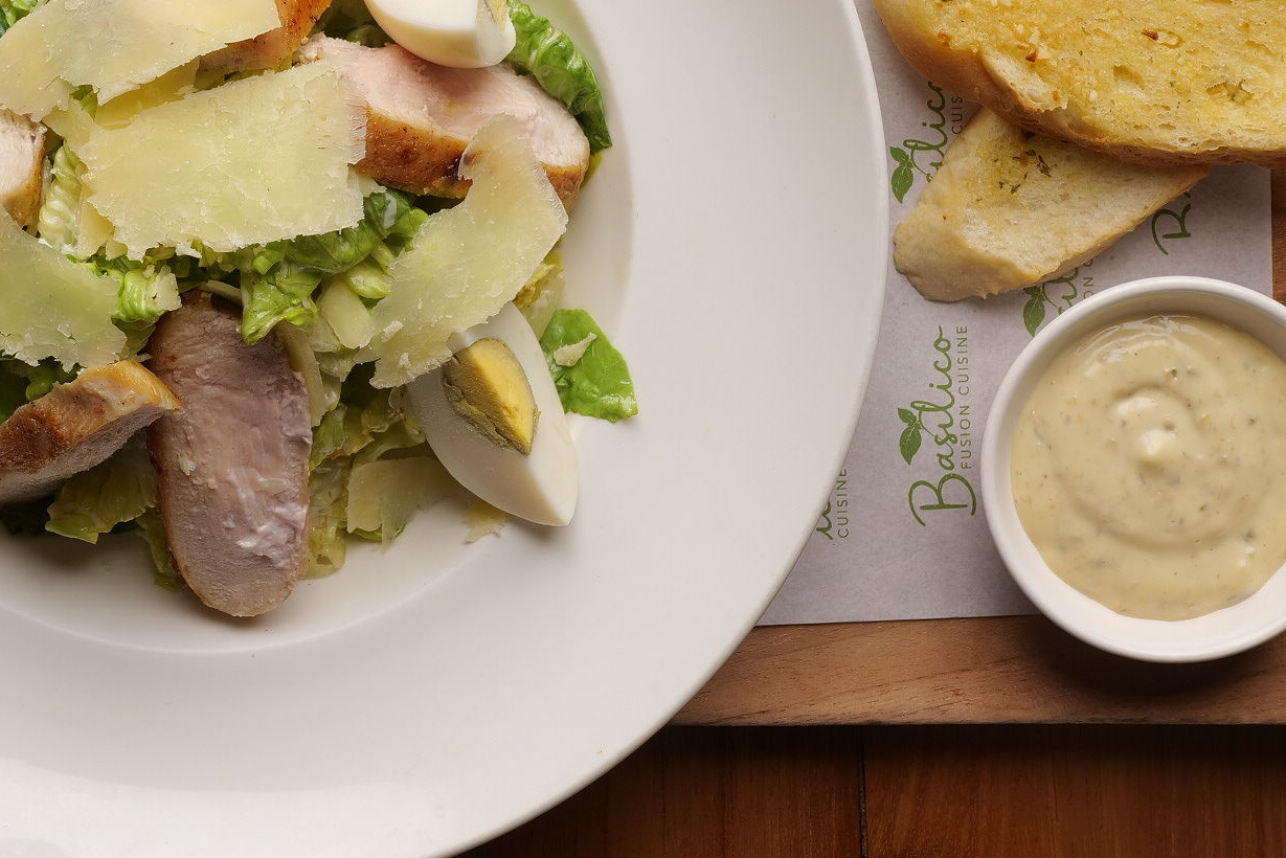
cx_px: 223
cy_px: 233
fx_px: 4395
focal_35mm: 123
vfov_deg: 11.1
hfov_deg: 16.5
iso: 100
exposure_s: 1/160
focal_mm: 50
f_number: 11
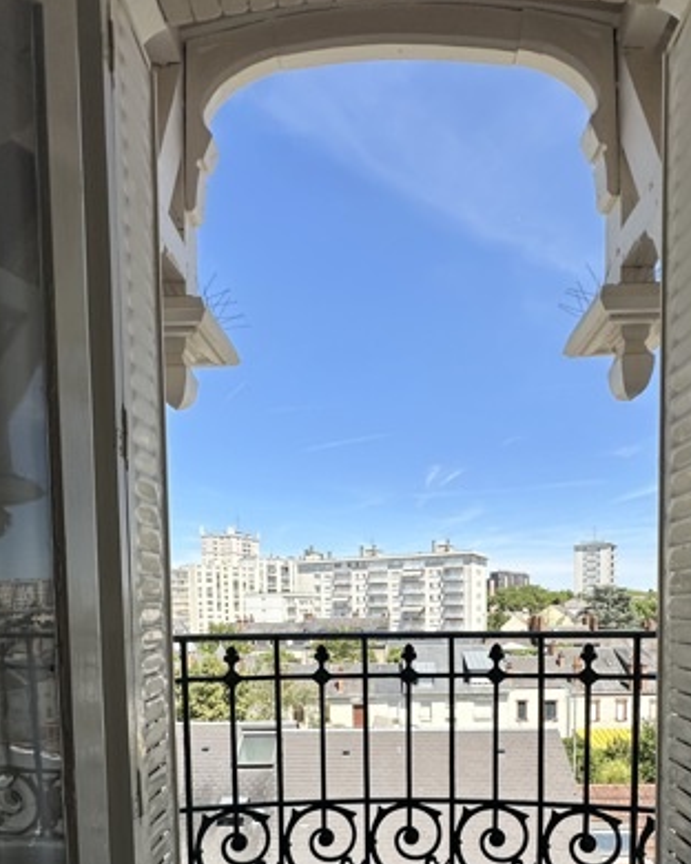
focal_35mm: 21
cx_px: 381
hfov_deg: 65.4
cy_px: 640
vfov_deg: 72.6
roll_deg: +0.8
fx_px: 537
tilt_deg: -2.8
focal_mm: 2.22
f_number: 2.2
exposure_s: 1/1984
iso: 50
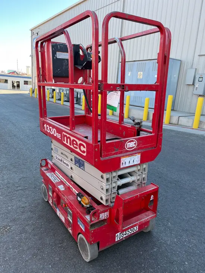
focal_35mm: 26
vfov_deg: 67.3
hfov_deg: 53.1
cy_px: 136
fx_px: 205
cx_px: 102
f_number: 1.6
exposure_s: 1/278
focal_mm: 5.1
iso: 40
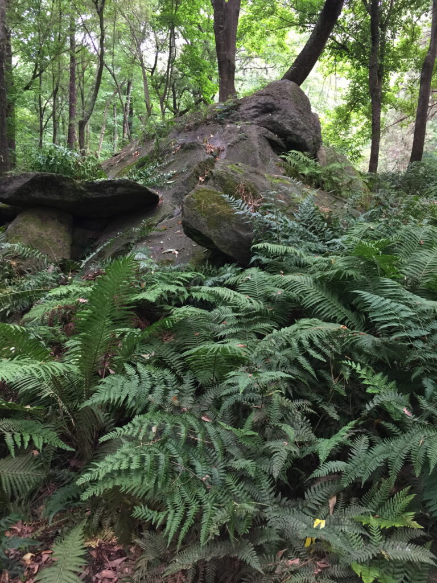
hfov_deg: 48.2
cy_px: 292
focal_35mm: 29
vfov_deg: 61.7
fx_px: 488
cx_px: 218
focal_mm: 4.15
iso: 50
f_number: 2.2
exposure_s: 1/15
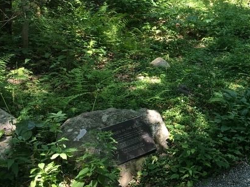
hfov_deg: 32.1
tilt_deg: -12.0
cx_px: 225
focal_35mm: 57
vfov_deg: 25.5
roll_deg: -6.4
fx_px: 412
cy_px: 65
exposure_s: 1/40
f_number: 2.2
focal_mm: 4.15
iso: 25
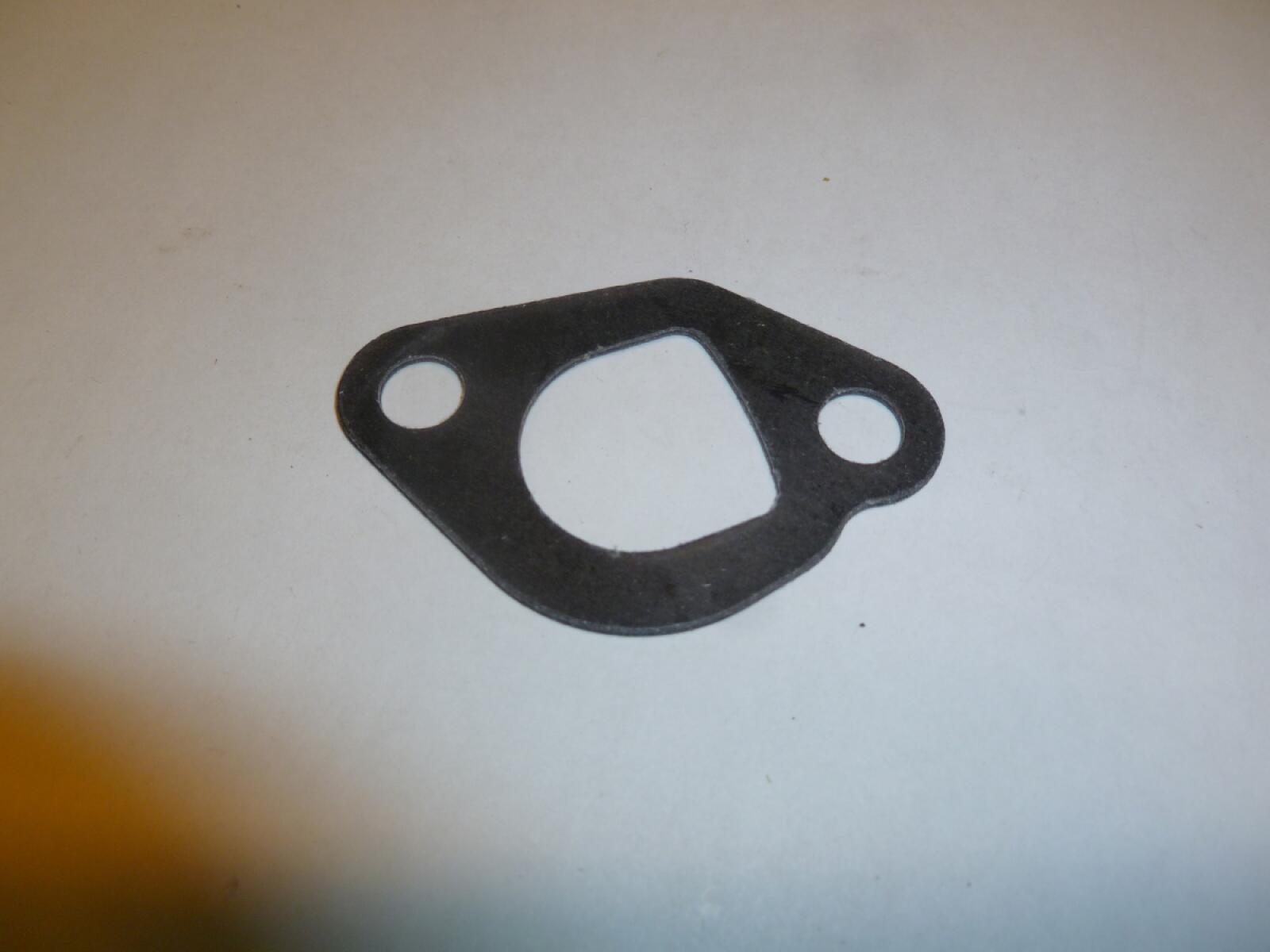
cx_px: 635
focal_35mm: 28
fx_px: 1027
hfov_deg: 63.4
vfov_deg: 49.7
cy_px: 476
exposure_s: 1/30
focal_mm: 5
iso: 100
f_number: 3.3
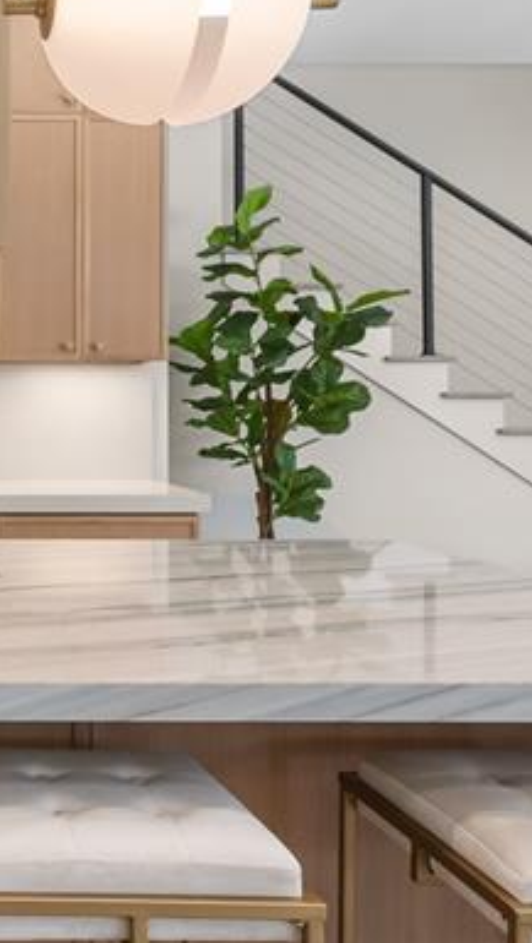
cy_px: 413
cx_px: -203
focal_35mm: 39
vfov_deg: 51.5
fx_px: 977
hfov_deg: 25.2
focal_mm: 14
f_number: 8
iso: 800
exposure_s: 1/15
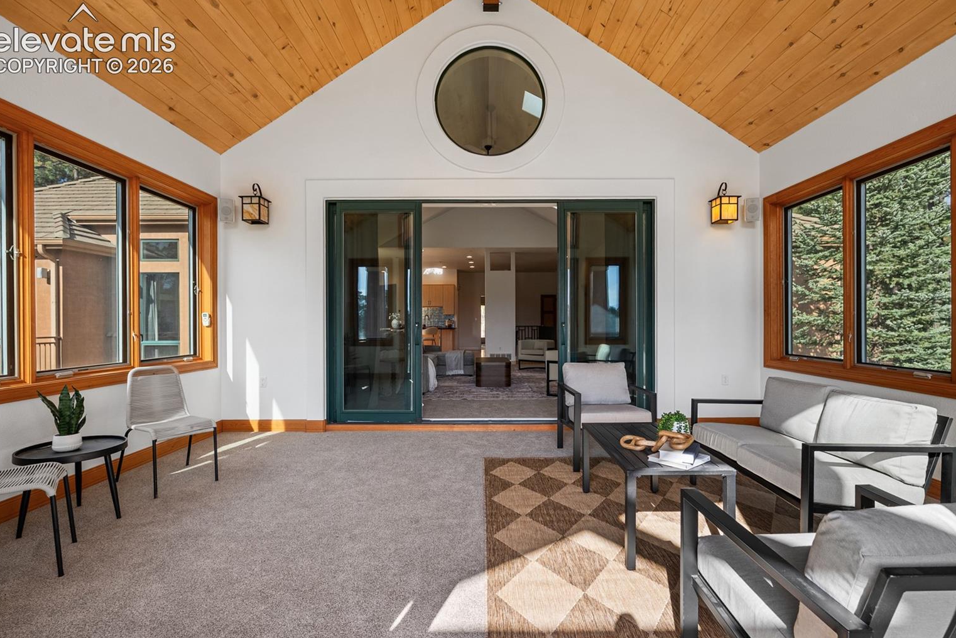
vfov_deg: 70.5
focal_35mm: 17
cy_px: 325
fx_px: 452
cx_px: 490
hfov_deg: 93.2
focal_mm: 16
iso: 200
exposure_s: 1/8
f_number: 8
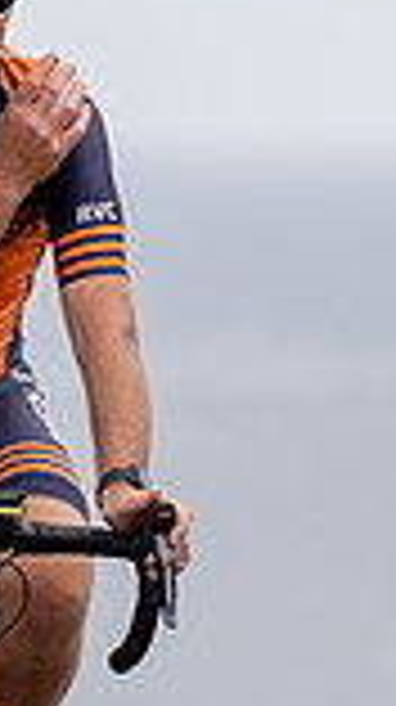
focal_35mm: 948
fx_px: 17744
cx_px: -110
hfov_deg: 1.3
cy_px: -6
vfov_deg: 2.3
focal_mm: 200
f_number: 4
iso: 160
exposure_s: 1/640
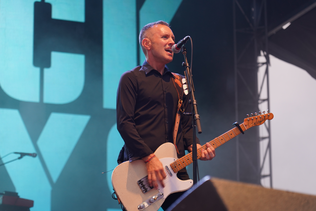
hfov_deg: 19.5
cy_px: 106
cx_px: 158
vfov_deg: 13.0
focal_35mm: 105
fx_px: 922
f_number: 4
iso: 1000
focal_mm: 105
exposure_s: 1/160
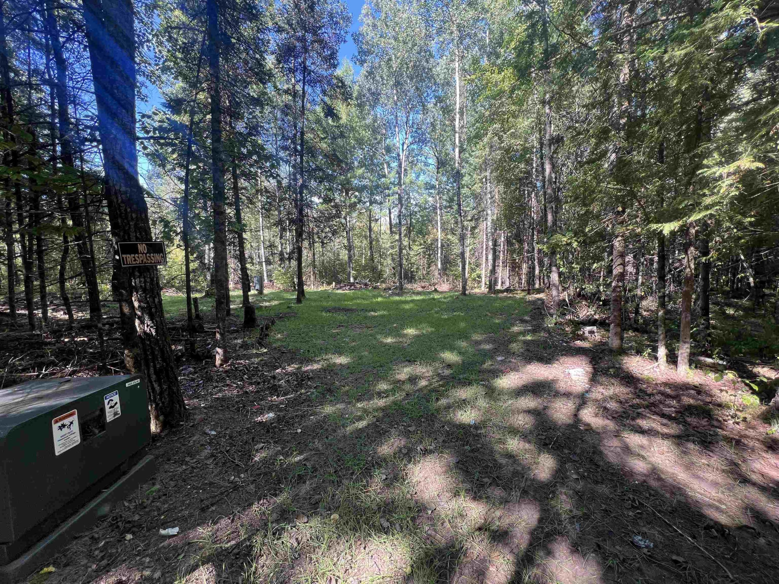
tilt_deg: -4.2
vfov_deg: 89.9
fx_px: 293
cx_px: 390
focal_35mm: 13
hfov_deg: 106.2
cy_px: 292
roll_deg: -1.7
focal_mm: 1.57
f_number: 1.8
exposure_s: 1/99
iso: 32
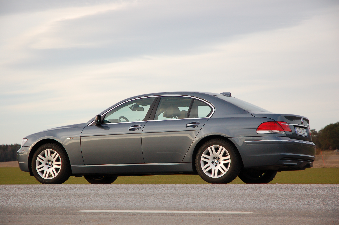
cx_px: 170
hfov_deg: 19.5
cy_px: 112
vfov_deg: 13.0
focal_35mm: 105
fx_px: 988
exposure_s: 1/400
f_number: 5
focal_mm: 70
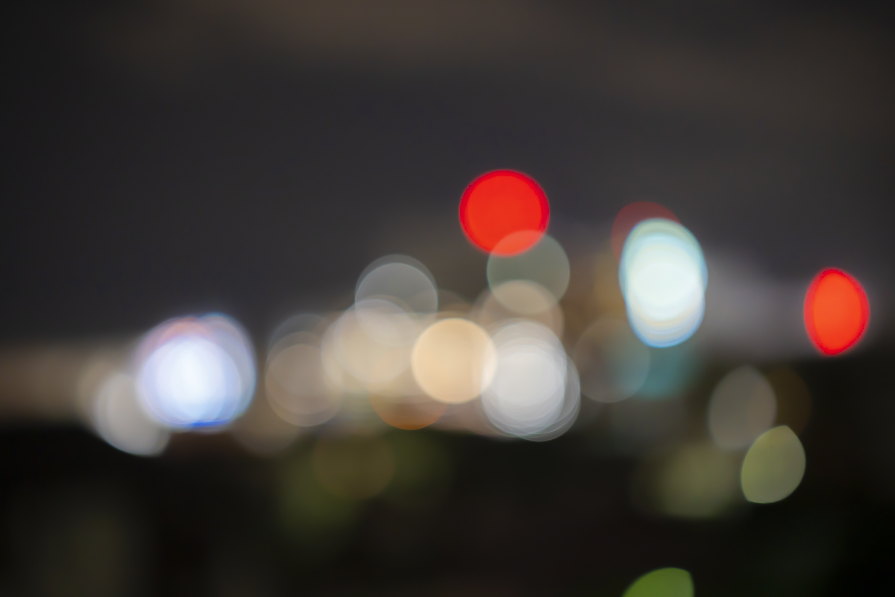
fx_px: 1119
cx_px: 448
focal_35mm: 45
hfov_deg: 43.6
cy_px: 298
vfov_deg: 29.9
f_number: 1.8
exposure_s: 1/30
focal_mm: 45
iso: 2000
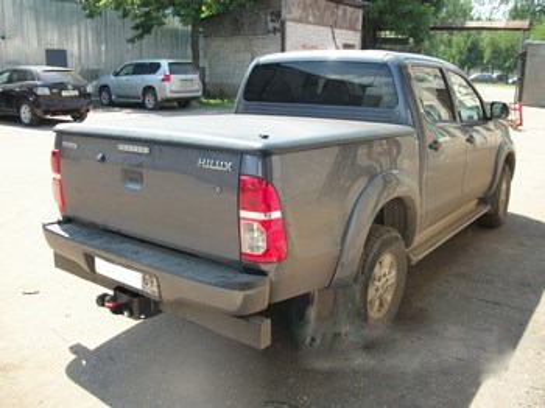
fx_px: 503
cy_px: 204
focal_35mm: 32
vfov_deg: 44.1
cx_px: 272
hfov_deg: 56.8
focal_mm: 5.7
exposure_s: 1/50
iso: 80
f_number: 8.8
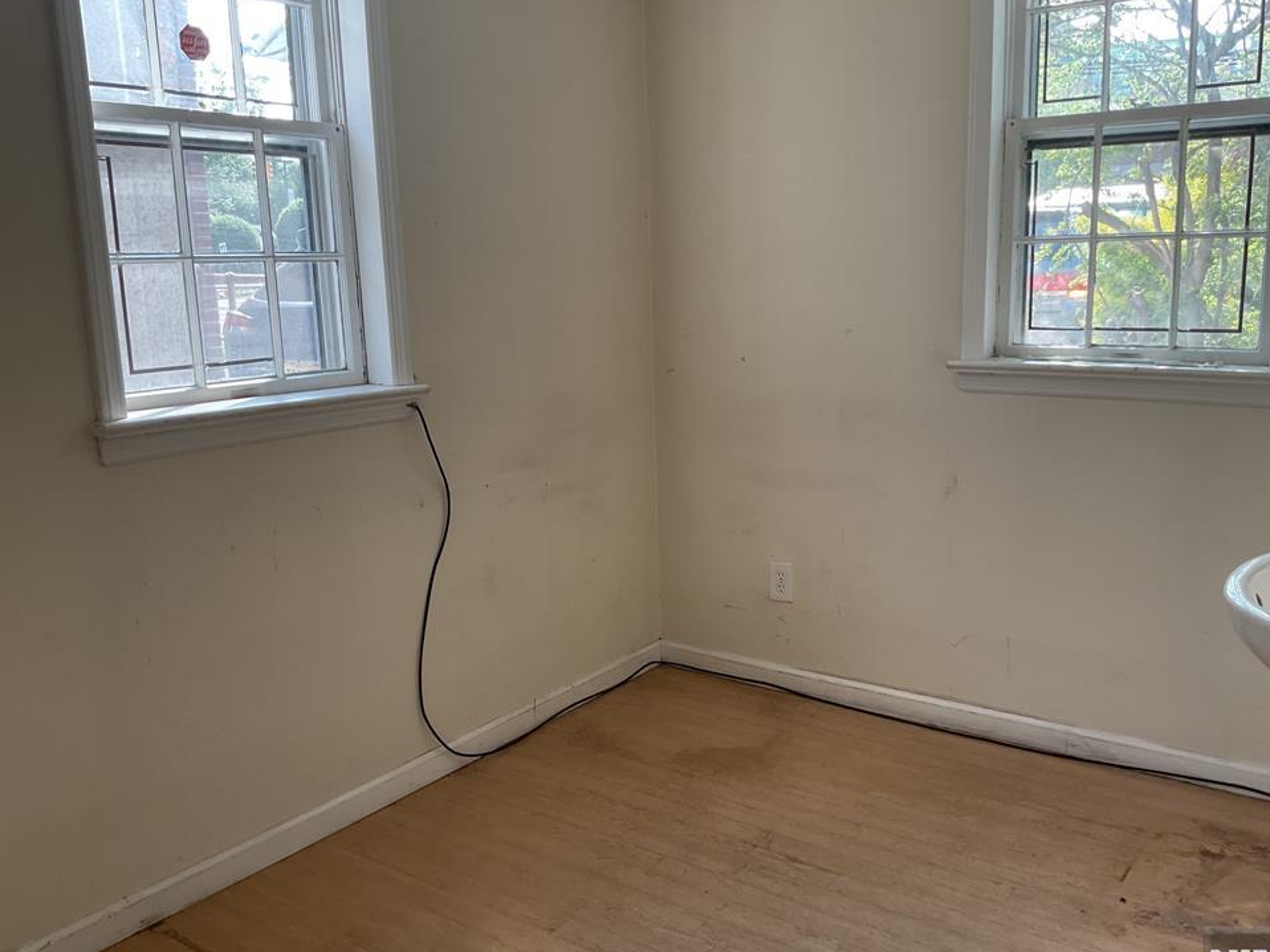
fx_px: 1137
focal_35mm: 31
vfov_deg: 45.4
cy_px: 481
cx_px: 659
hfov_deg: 58.3
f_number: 1.8
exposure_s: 1/120
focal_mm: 3
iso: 40
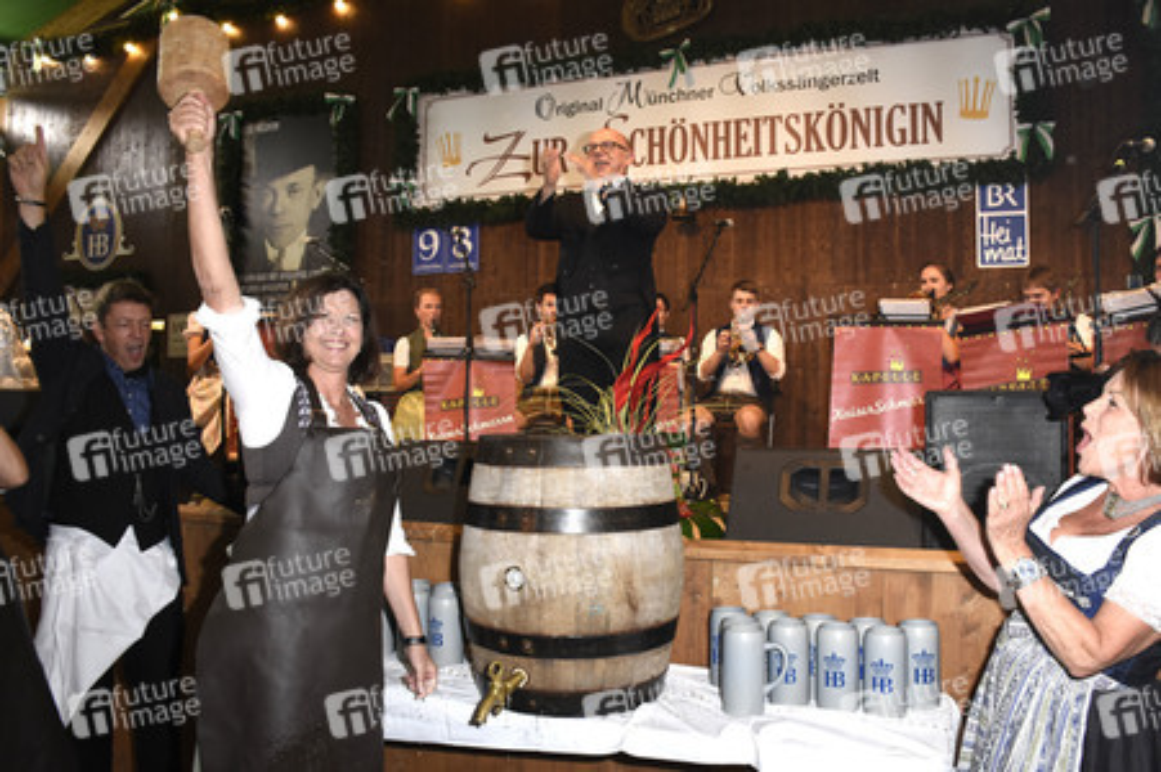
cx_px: 580
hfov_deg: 67.4
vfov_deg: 47.9
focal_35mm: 27
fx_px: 870
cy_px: 386
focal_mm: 18
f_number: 6.3
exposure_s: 1/100
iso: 800
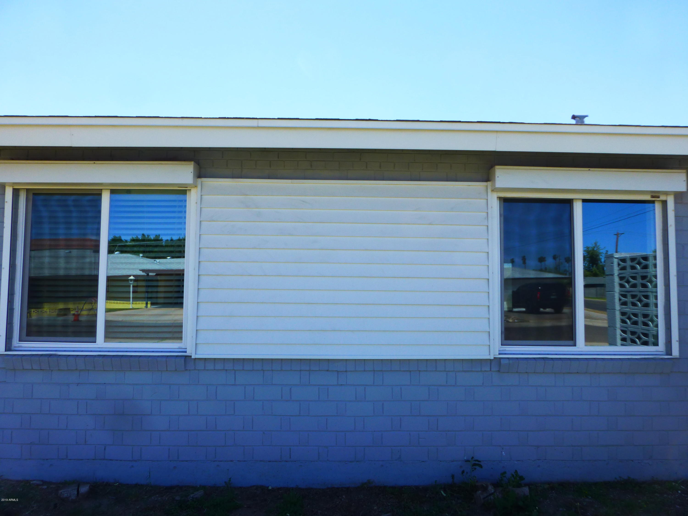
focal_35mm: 24
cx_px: 344
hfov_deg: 71.6
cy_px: 258
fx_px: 477
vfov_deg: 56.8
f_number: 4
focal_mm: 4.3
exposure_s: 1/400
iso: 100
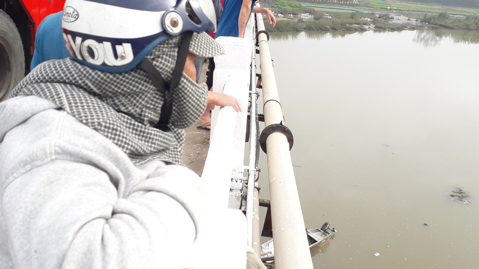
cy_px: 126
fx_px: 470
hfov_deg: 53.9
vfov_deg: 32.0
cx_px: 260
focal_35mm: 37
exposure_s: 1/478
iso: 40
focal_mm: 3.6
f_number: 1.9
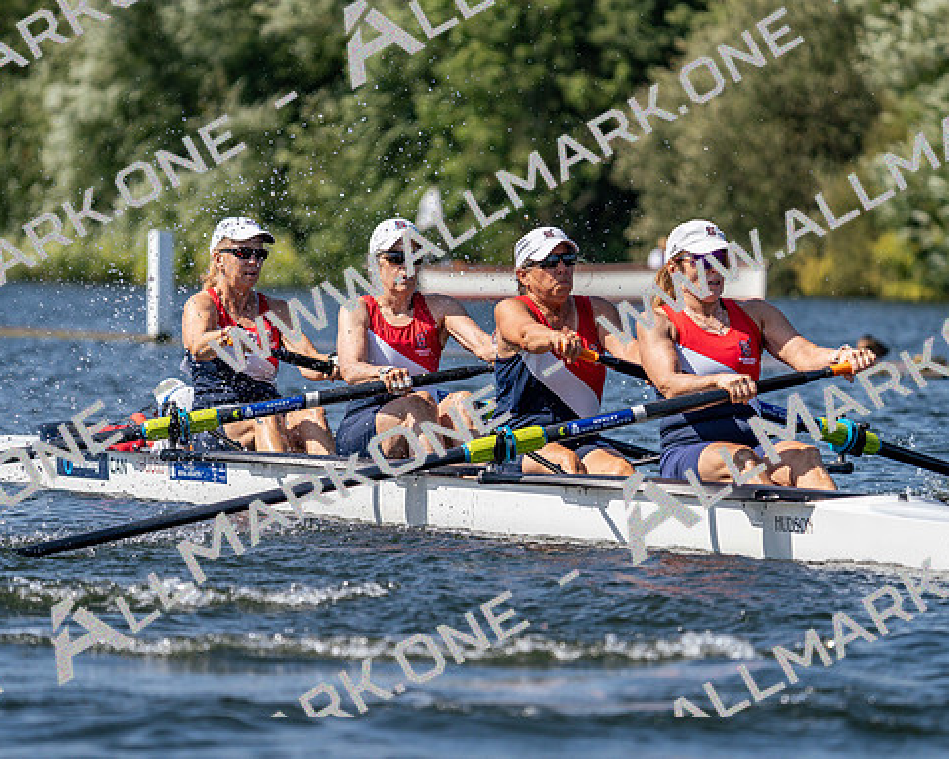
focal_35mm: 314
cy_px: 379
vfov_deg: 4.9
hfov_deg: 6.2
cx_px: 453
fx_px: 8819
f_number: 5.6
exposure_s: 1/2000
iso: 250
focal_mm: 277
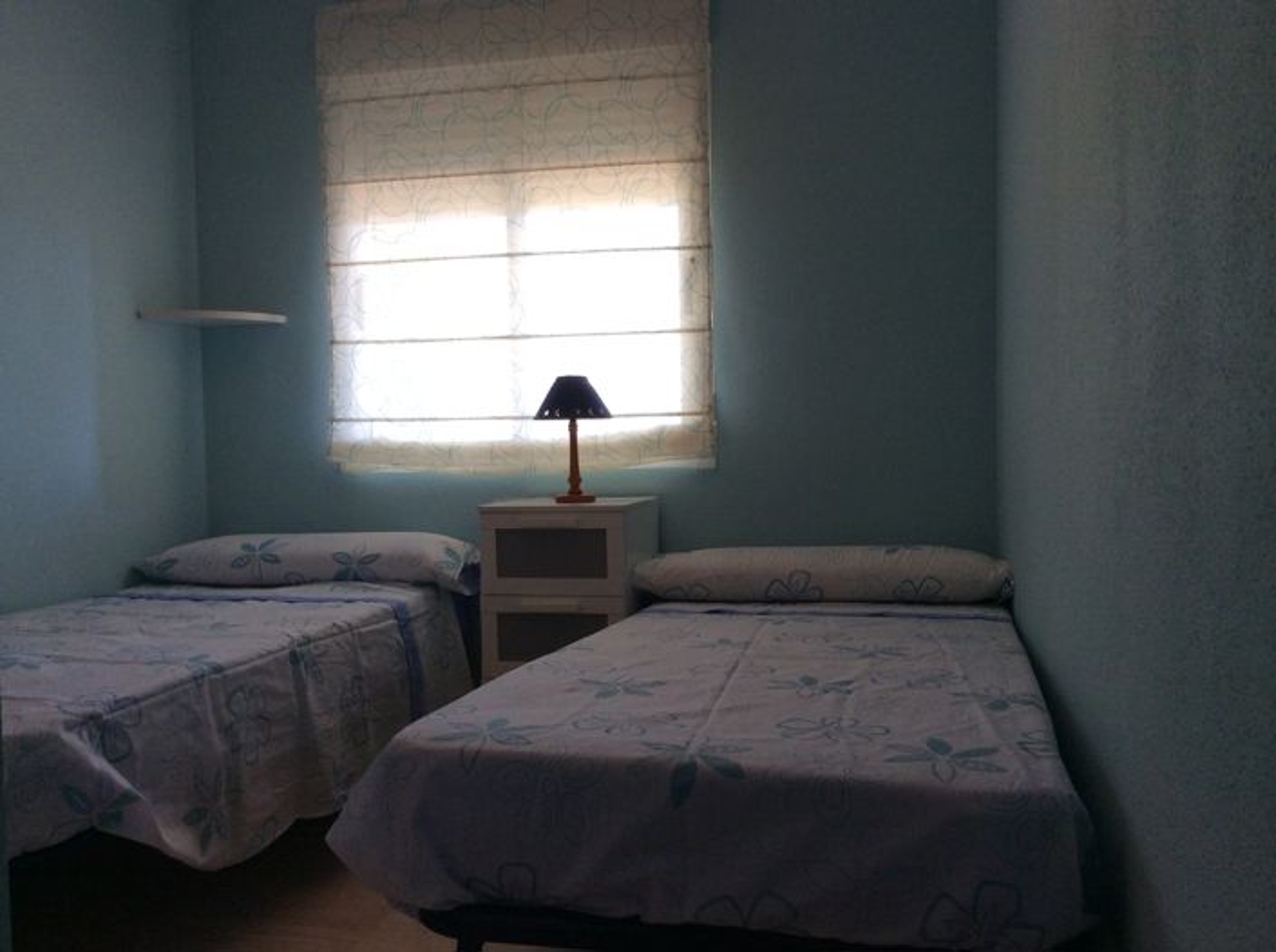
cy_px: 476
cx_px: 638
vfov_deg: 42.8
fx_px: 1214
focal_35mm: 33
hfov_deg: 55.4
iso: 50
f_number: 2.4
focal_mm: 3.3
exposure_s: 1/60
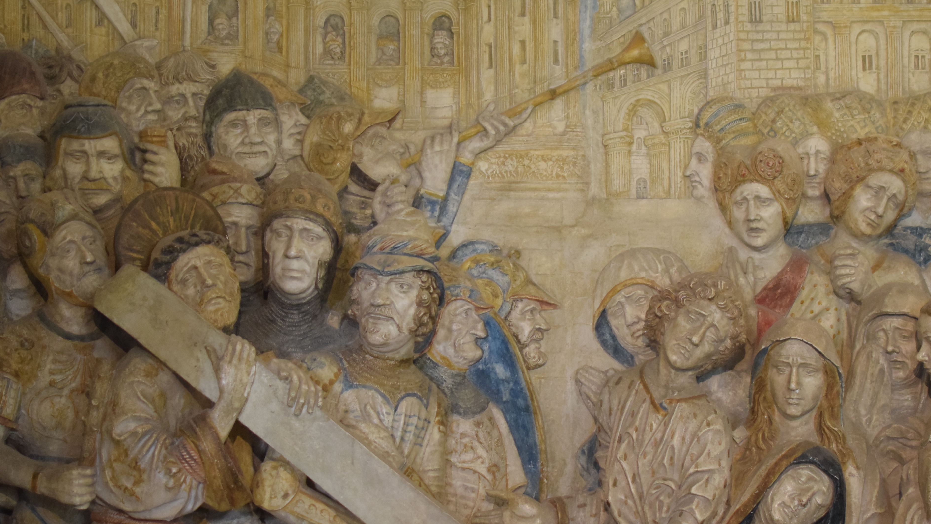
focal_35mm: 88
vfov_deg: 13.7
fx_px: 2168
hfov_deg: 24.2
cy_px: 351
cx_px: 556
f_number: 2
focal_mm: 35
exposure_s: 1/100
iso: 1250
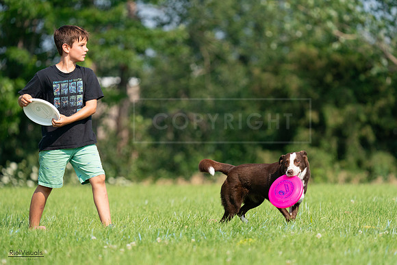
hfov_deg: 5.3
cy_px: 132
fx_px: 4280
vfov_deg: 3.5
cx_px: 198
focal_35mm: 388
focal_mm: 388
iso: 1600
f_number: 6.3
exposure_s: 1/4000
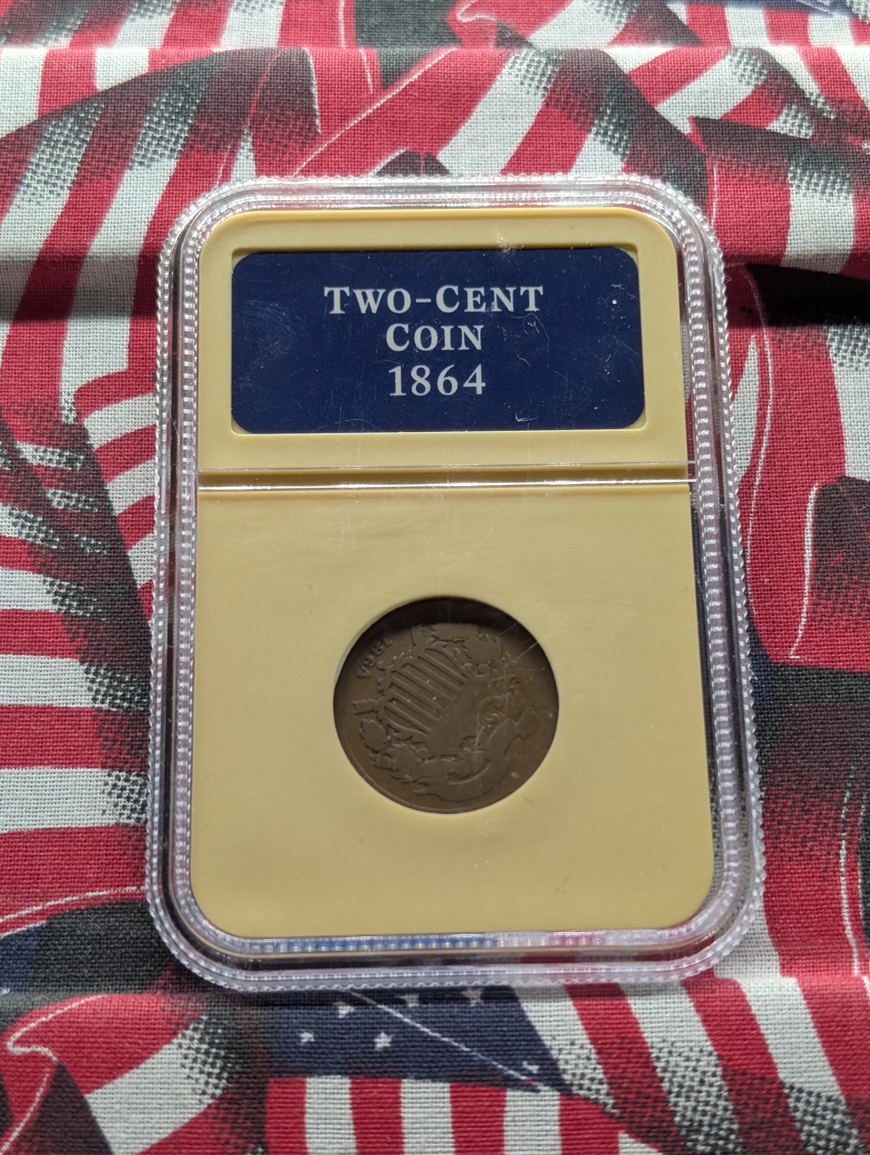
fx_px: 1705
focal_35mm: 51
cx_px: 449
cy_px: 582
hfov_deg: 28.6
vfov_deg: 37.4
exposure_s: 1/337
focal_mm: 6.9
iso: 213
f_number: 1.68
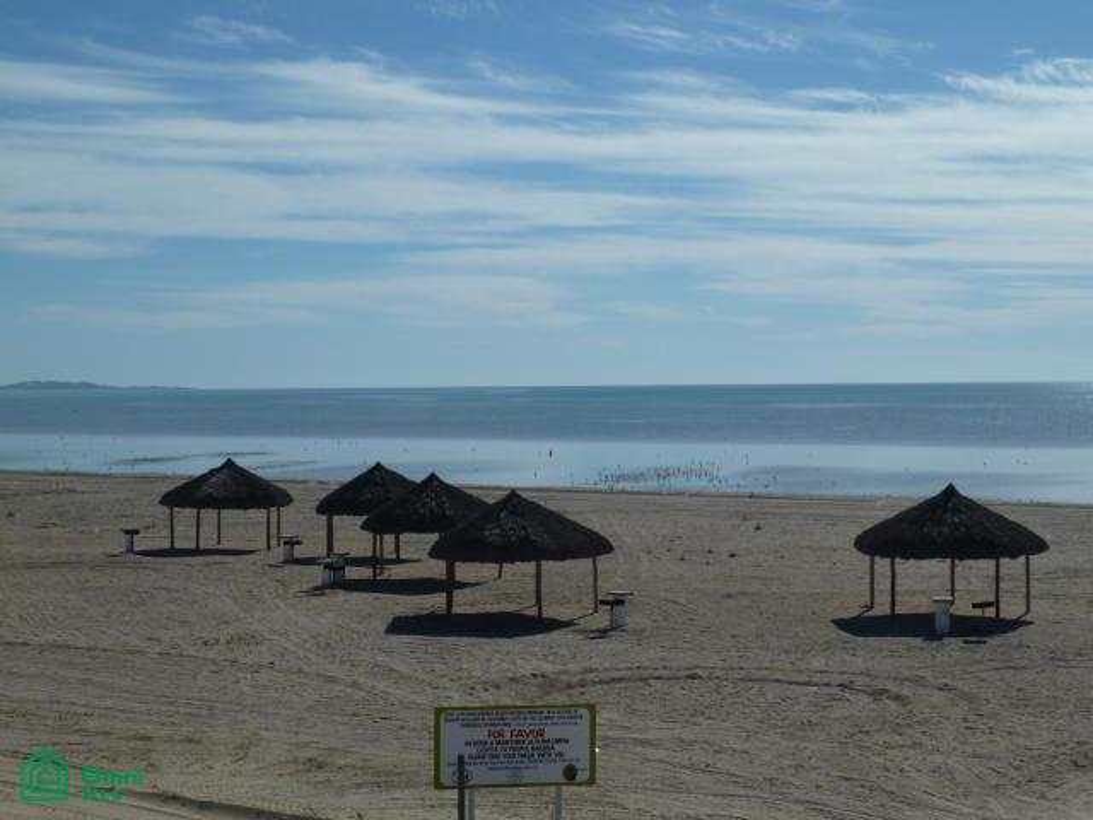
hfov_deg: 32.7
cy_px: 410
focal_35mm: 59
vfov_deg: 24.8
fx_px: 1863
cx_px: 546
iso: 80
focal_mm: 9.7
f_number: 6.3
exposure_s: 1/800
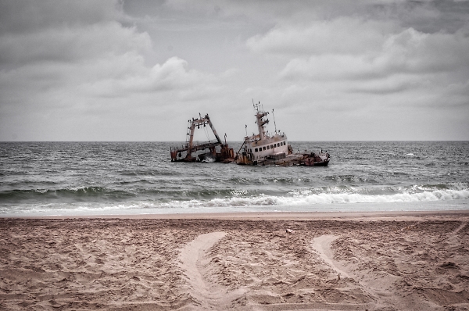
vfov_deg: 16.6
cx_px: 234
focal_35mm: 82
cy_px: 156
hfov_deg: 24.8
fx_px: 1067
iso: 200
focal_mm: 55
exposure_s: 1/800
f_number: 8
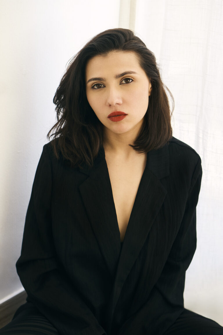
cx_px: 112
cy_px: 168
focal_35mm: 75
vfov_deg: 27.0
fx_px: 697
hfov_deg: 18.2
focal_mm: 50
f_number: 2.8
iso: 320
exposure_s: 1/200
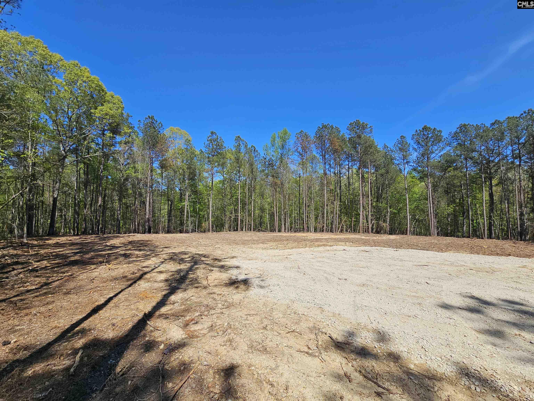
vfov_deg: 89.9
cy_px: 200
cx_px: 267
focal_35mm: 13
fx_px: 201
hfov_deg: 106.2
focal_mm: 2.2
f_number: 2.2
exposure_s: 1/2701
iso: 50
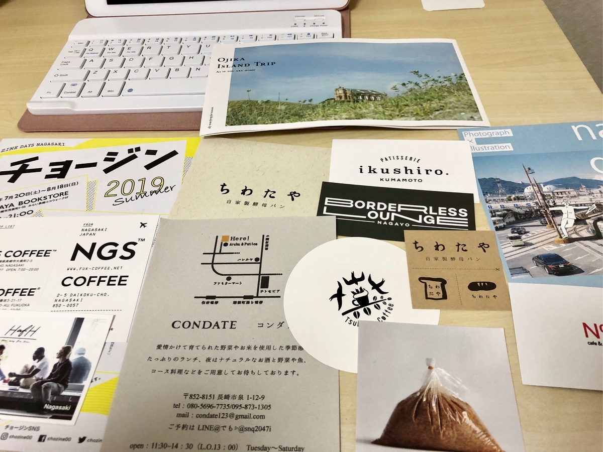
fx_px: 488
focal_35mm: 28
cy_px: 226
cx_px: 302
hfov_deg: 63.4
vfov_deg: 49.7
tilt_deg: -49.3
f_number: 1.8
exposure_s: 1/15
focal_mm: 4
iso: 50
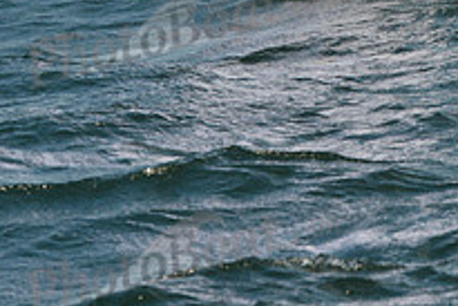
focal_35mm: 269
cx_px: 458
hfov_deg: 7.6
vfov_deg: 5.1
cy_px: -117
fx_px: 3425
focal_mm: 95
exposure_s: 1/1000
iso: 400
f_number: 13
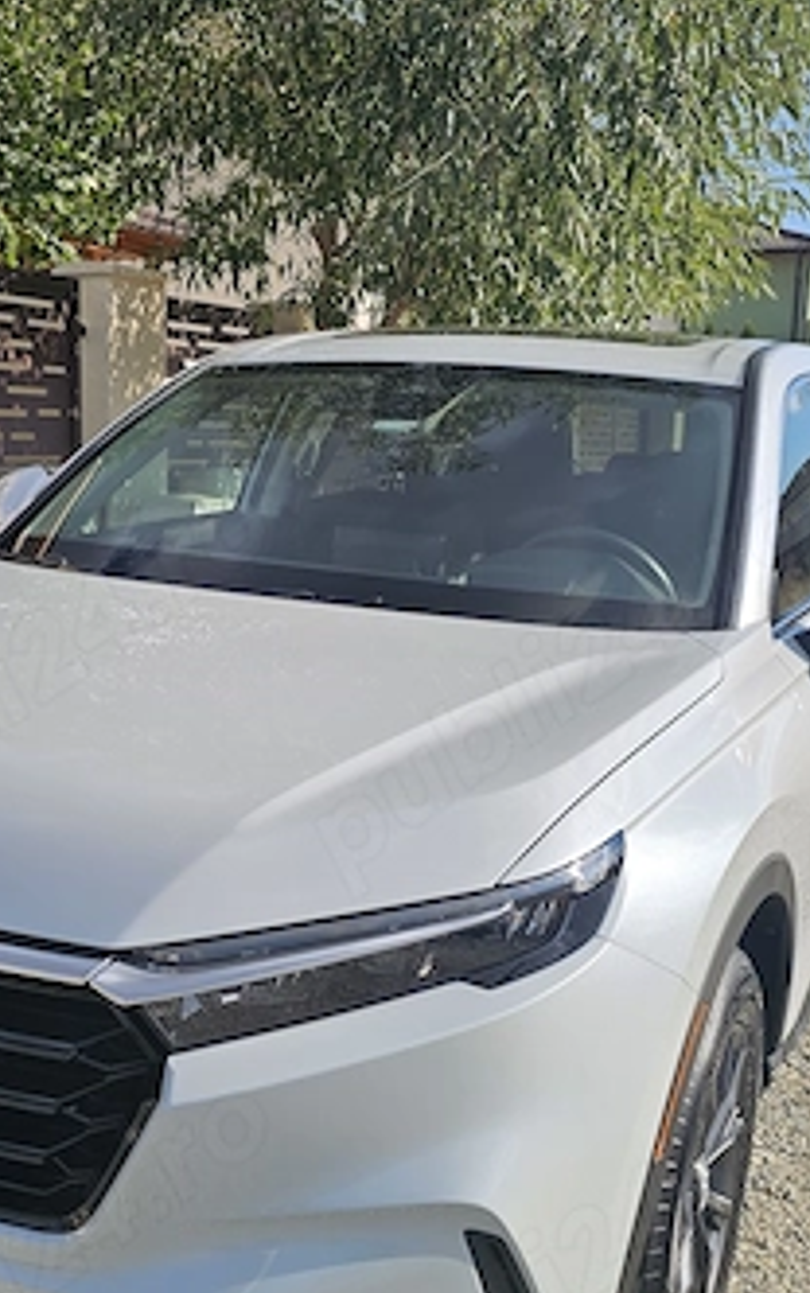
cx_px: 288
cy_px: 724
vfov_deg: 45.2
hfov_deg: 29.1
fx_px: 1551
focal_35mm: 44
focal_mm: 6.3
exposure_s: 1/820
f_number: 1.7
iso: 10
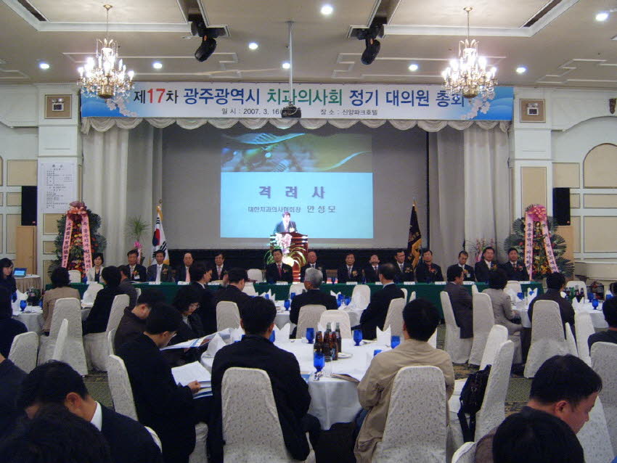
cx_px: 308
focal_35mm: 37
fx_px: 660
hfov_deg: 50.1
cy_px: 232
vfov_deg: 38.7
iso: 141
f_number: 2.9
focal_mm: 6.2
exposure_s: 1/15
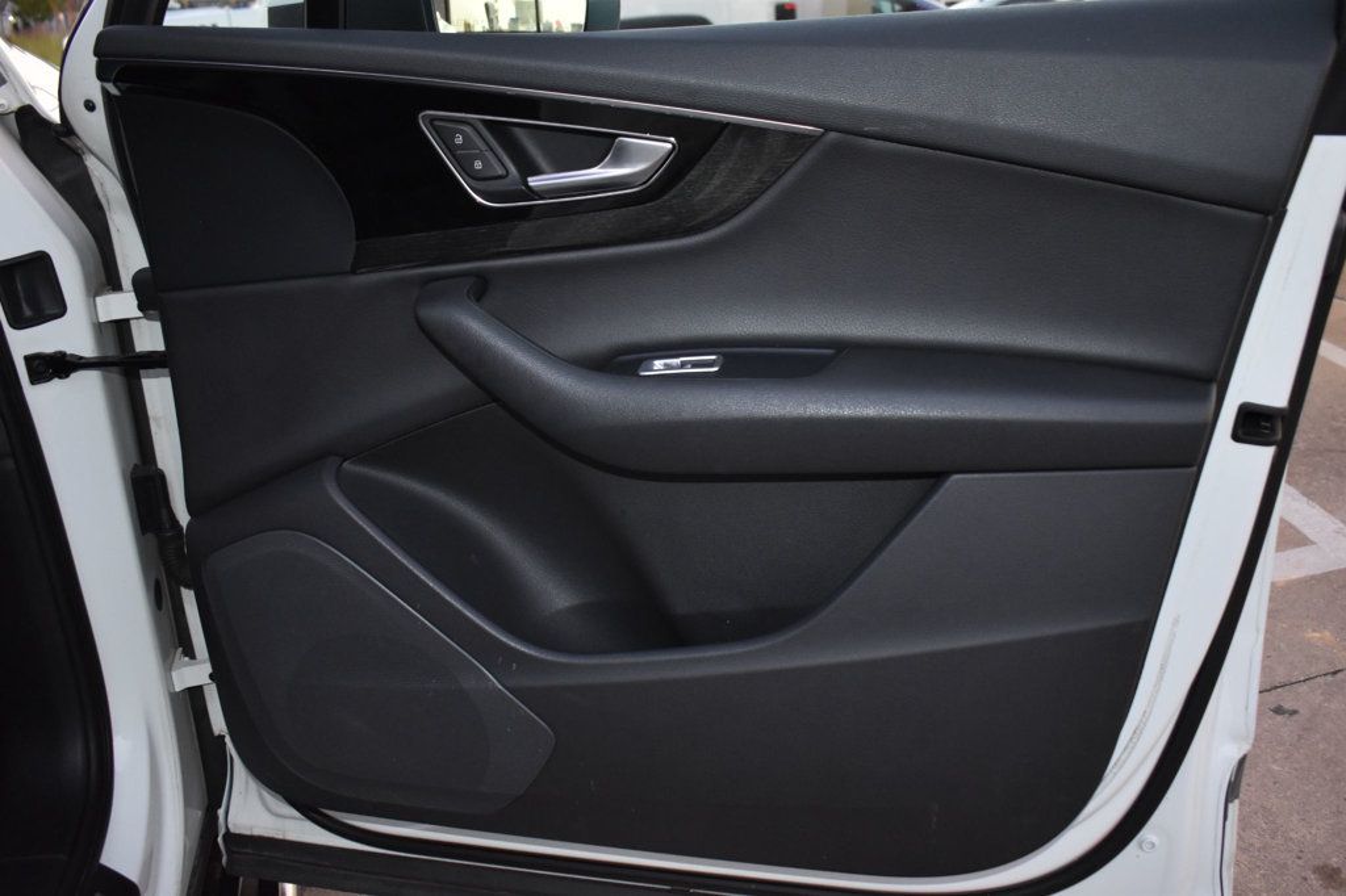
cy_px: 448
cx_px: 673
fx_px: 1233
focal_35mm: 33
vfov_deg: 39.9
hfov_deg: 57.2
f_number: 3.8
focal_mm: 22
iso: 1800
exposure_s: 1/30
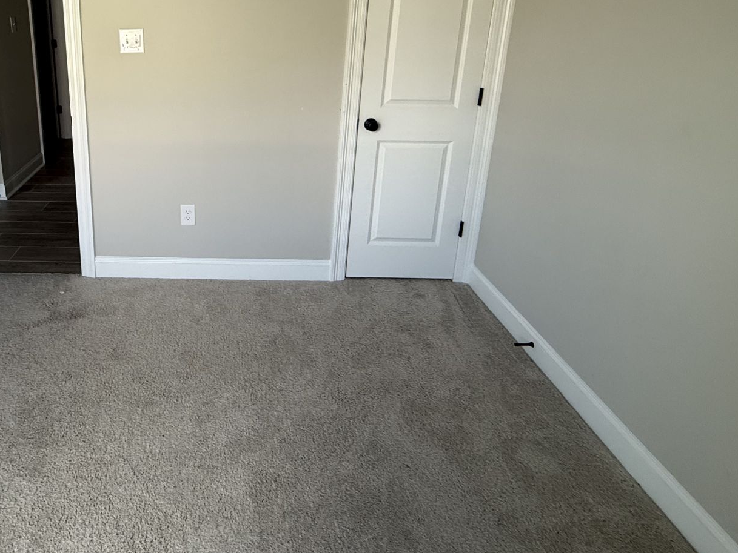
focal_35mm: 23
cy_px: 124
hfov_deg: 70.6
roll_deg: -0.6
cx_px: 216
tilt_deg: -12.7
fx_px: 490
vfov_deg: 55.4
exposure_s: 1/99
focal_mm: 2.22
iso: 160
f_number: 2.2
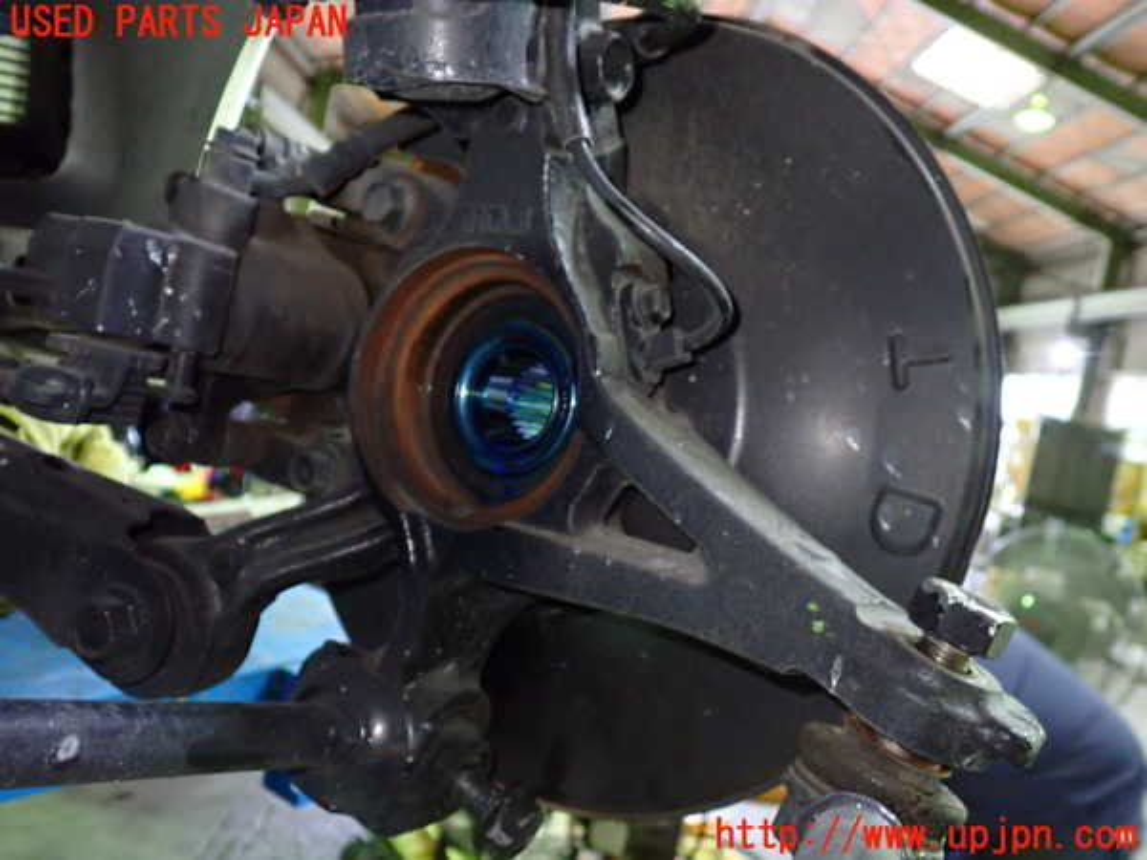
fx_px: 994
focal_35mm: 30
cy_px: 430
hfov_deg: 60.0
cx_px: 574
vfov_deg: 46.8
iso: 800
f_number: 2.3
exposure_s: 1/30
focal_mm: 5.4
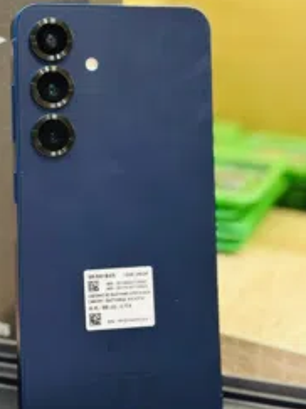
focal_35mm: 79
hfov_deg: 18.5
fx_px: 932
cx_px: 61
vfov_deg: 24.7
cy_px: 163
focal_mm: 6.86
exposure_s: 1/100
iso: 160
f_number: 1.78
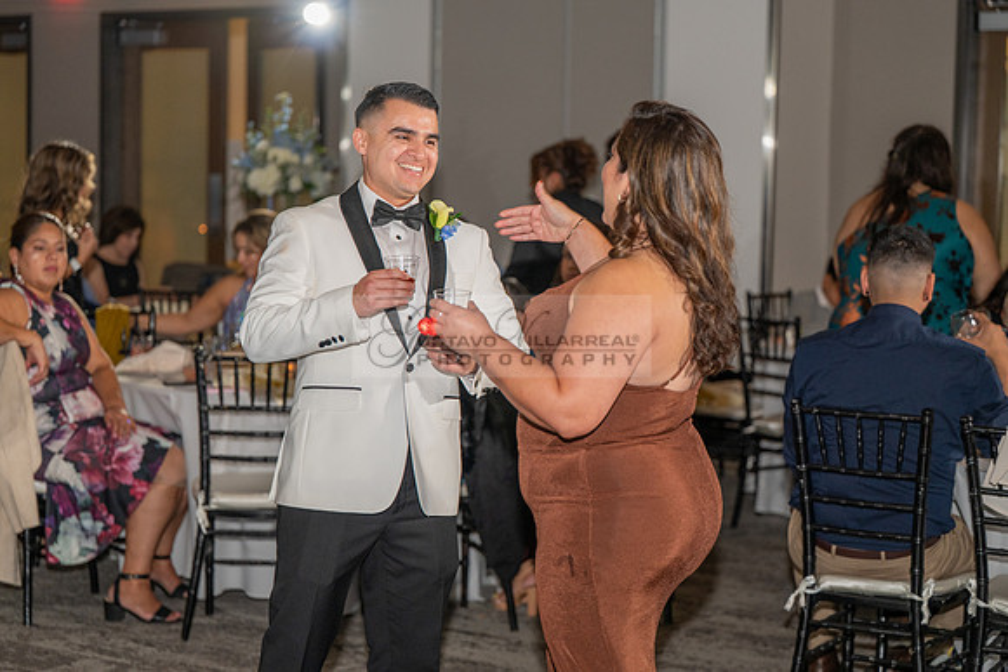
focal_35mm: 74
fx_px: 2072
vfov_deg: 18.4
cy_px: 336
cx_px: 504
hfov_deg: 27.3
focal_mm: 74
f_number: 2.8
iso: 1000
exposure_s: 1/125
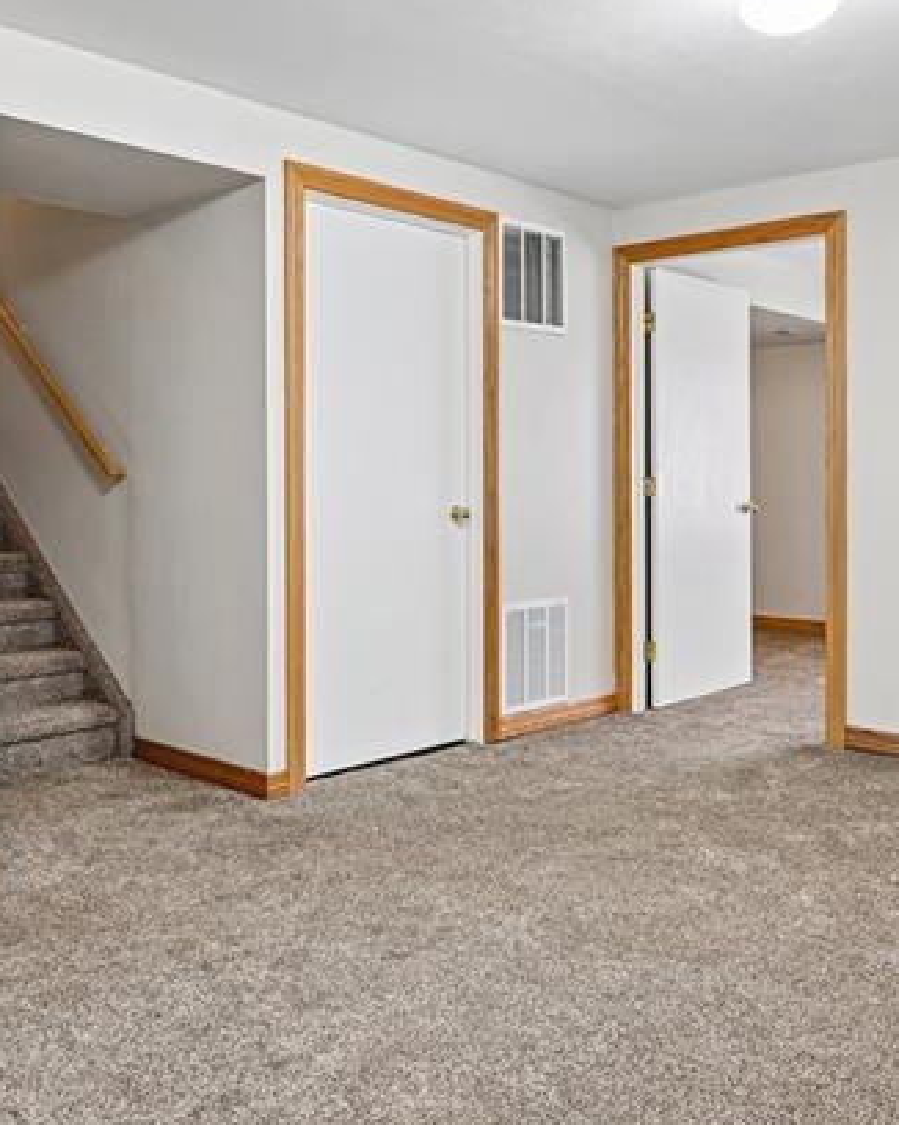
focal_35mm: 33
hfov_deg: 44.5
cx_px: 436
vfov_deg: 54.0
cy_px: 466
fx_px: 1098
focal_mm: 14
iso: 400
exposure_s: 1/10
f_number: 10
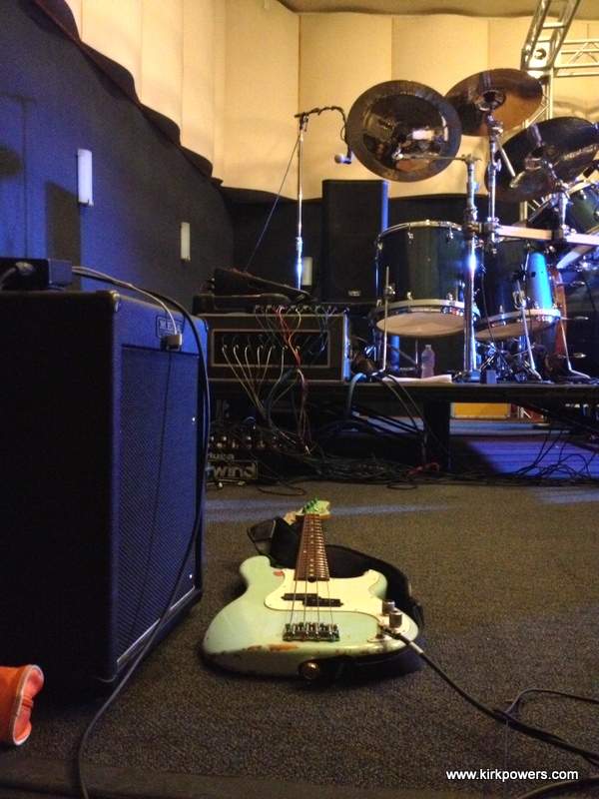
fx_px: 808
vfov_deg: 52.6
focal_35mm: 35
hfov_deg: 40.7
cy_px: 400
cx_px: 300
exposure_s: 1/15
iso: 800
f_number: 2.4
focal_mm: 4.28
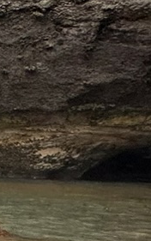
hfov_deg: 5.9
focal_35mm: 108
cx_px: -657
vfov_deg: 19.3
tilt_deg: +0.5
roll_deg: -0.8
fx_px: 710
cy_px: 125
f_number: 2.2
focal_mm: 2.22
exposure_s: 1/254
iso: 40
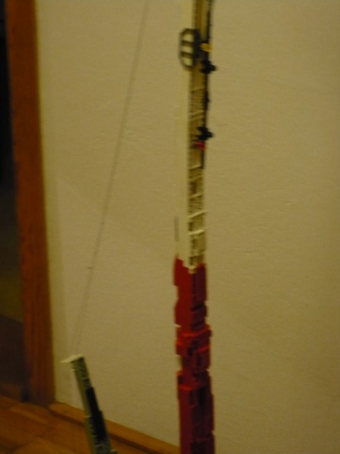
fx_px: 1375
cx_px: 170
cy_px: 227
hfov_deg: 14.1
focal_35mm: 105
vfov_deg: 18.7
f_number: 5
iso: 400
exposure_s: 1/4
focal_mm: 17.4
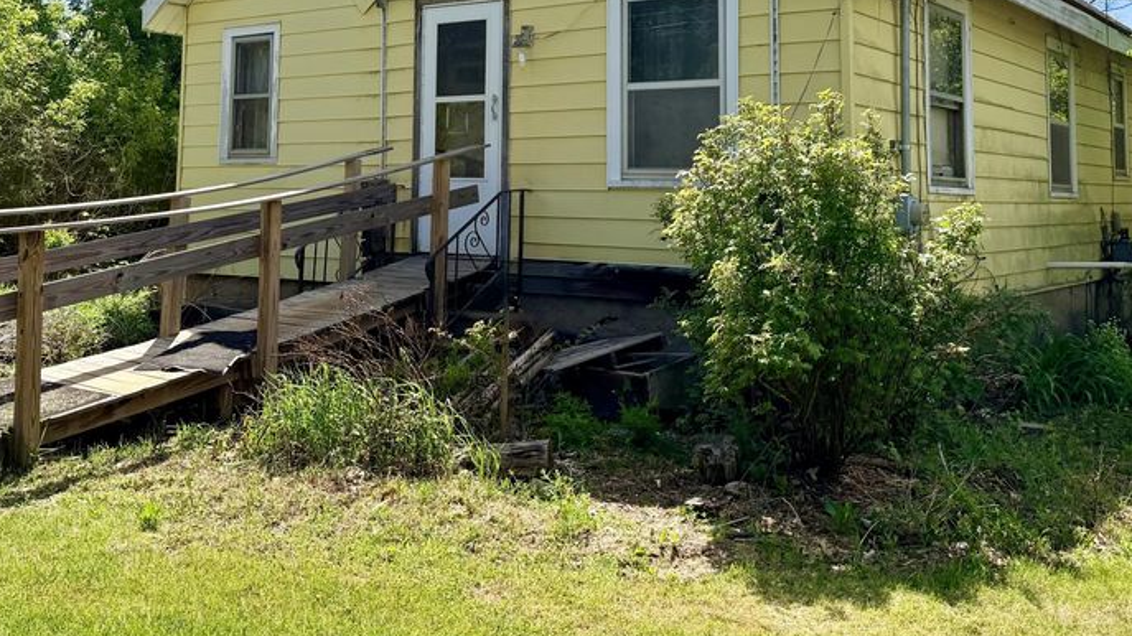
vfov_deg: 29.3
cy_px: 72
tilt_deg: +6.2
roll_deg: -1.0
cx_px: 527
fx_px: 1170
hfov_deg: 51.6
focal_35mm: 39
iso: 125
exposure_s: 1/5714
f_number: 1.78
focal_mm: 6.76
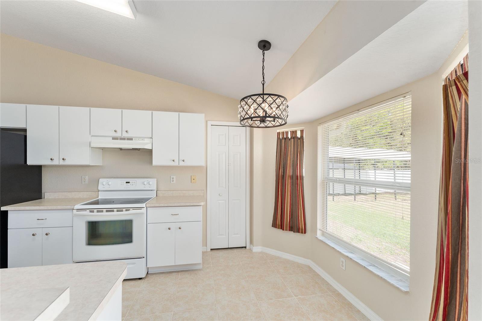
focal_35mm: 14
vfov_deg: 81.2
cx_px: 241
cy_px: 160
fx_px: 187
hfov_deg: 104.3
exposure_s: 1/25
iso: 400
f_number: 7.1
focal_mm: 14
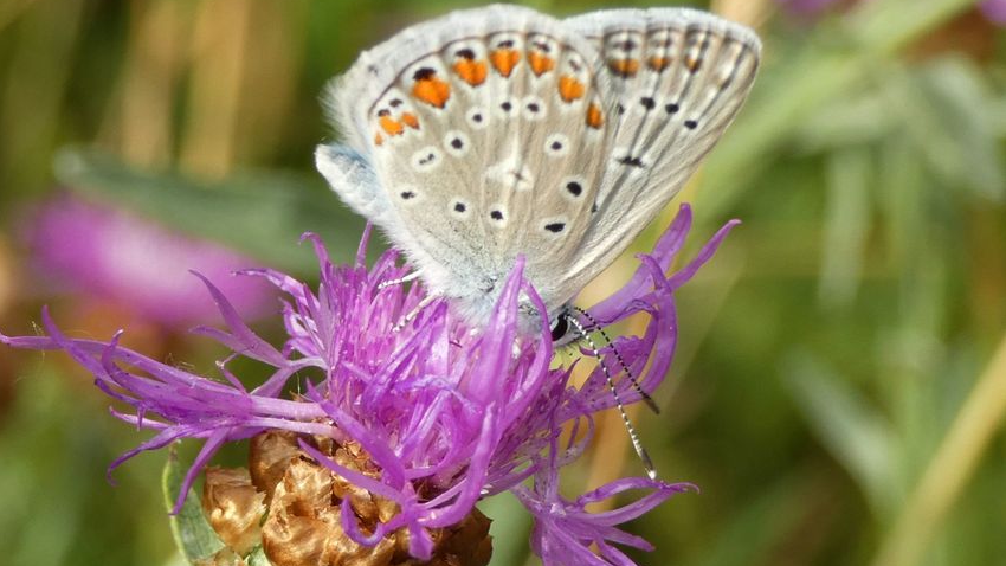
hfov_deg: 18.3
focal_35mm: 117
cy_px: 324
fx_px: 3121
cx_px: 502
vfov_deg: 10.4
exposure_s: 1/80
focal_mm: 19.2
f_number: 4.9
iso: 100
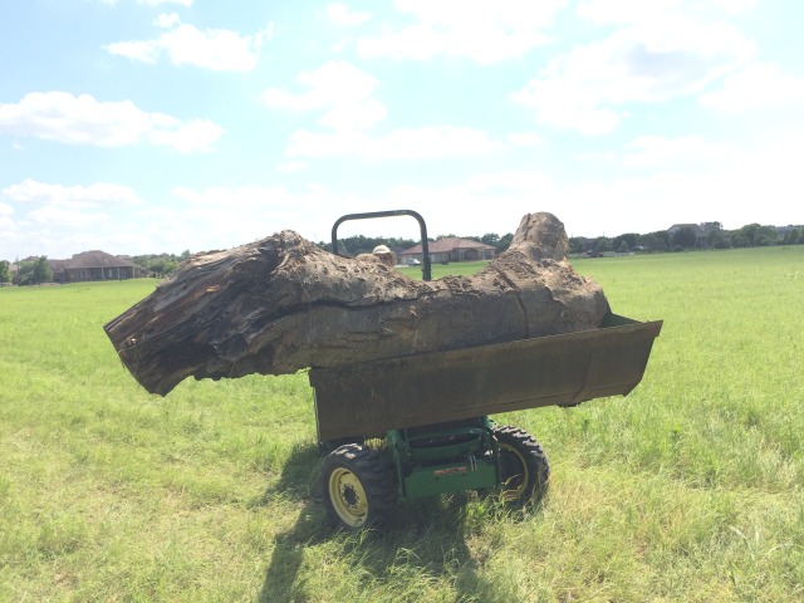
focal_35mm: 29
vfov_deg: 48.2
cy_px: 302
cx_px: 402
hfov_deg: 61.7
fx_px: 674
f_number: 2.2
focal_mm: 4.15
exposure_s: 1/1466
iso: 32
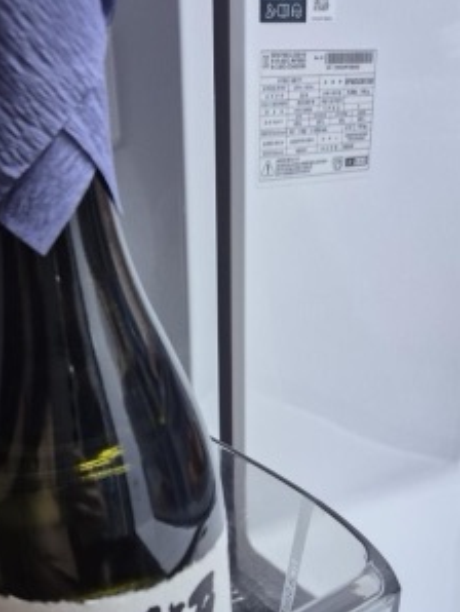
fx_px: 655
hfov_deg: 37.3
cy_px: 419
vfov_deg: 49.0
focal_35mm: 37
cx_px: 92
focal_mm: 5.4
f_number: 1.8
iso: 500
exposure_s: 1/120
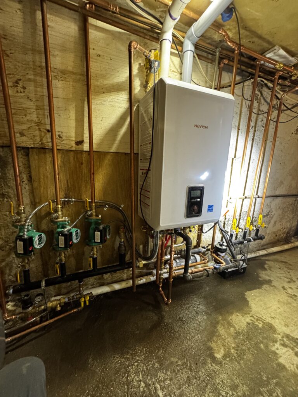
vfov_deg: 102.1
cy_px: 198
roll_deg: -1.1
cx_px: 149
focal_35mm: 14
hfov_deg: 85.7
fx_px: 161
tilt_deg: -12.7
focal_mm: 2.22
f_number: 2.2
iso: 640
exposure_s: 1/60
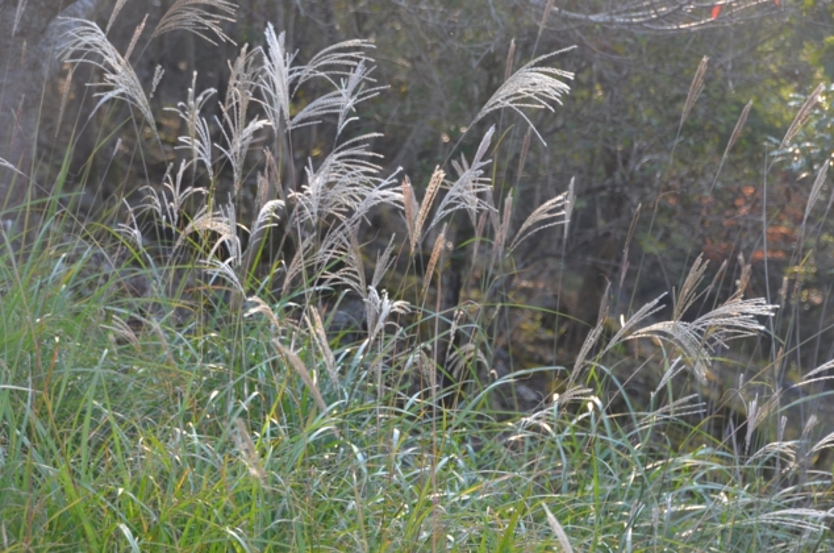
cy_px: 276
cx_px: 417
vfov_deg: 13.0
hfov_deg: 19.5
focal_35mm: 105
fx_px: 2428
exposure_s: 1/160
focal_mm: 70
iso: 200
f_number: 6.3
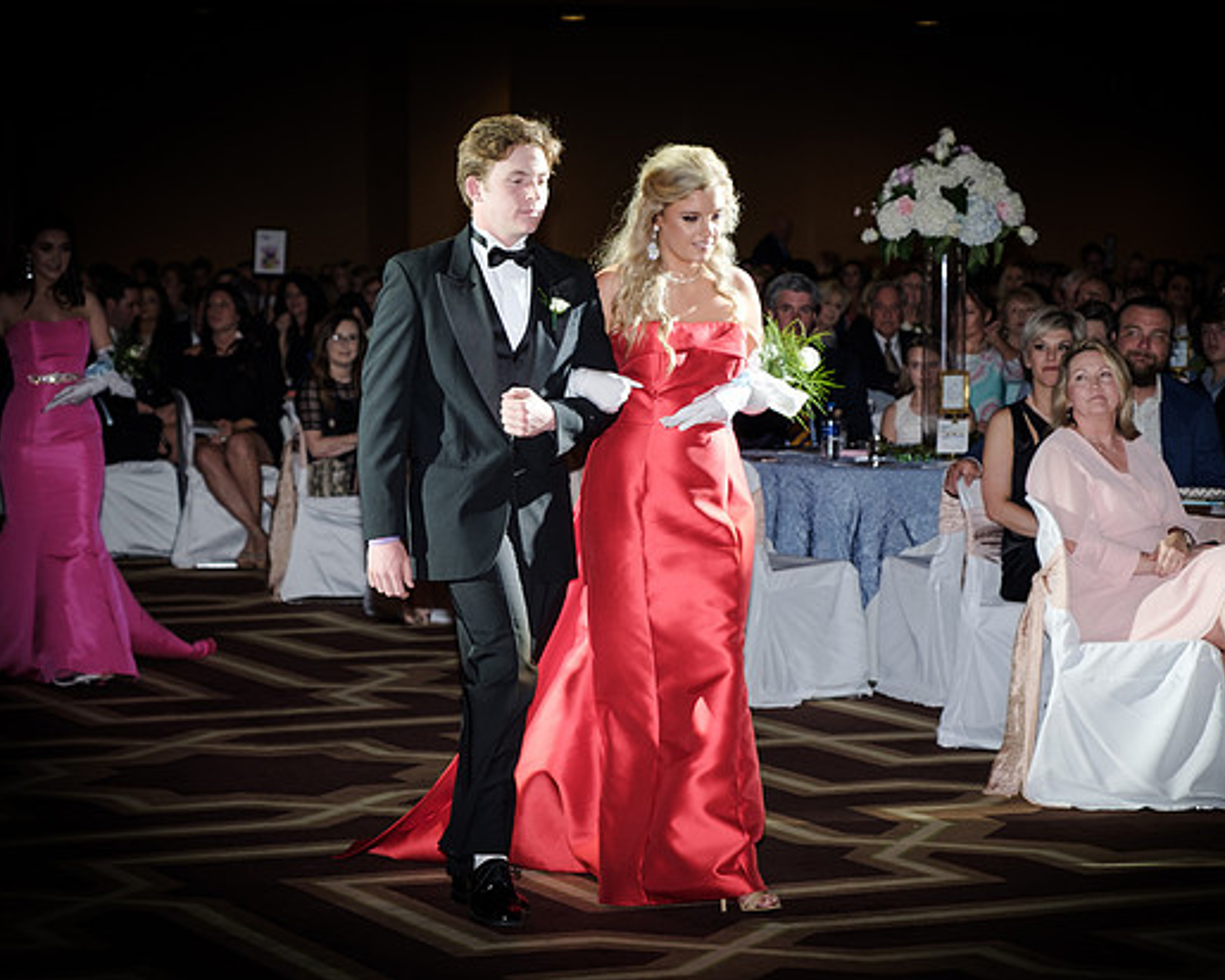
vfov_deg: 14.9
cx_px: 400
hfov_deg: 18.6
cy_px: 544
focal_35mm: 103
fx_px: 3734
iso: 200
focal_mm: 45.5
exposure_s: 1/125
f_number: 2.8
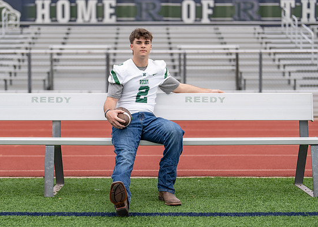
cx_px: 133
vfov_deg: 21.9
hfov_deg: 30.3
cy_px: 107
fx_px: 587
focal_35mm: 65
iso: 100
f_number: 1.2
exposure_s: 1/500
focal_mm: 50
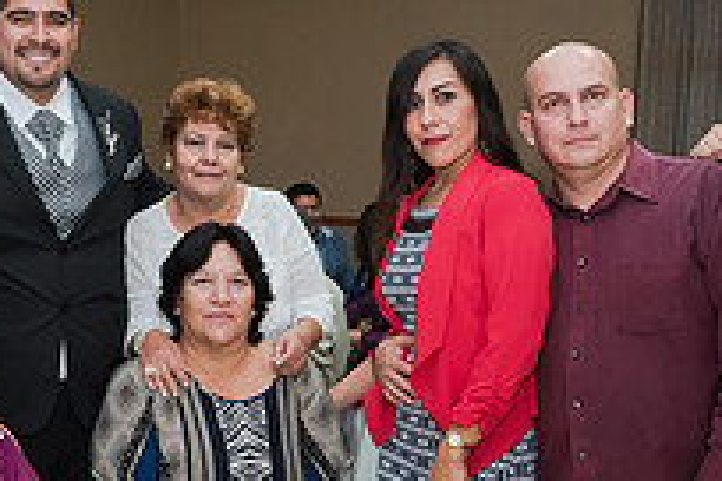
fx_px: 1083
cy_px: 317
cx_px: 156
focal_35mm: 54
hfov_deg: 35.8
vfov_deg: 24.9
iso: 1600
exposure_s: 1/100
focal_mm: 19
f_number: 4
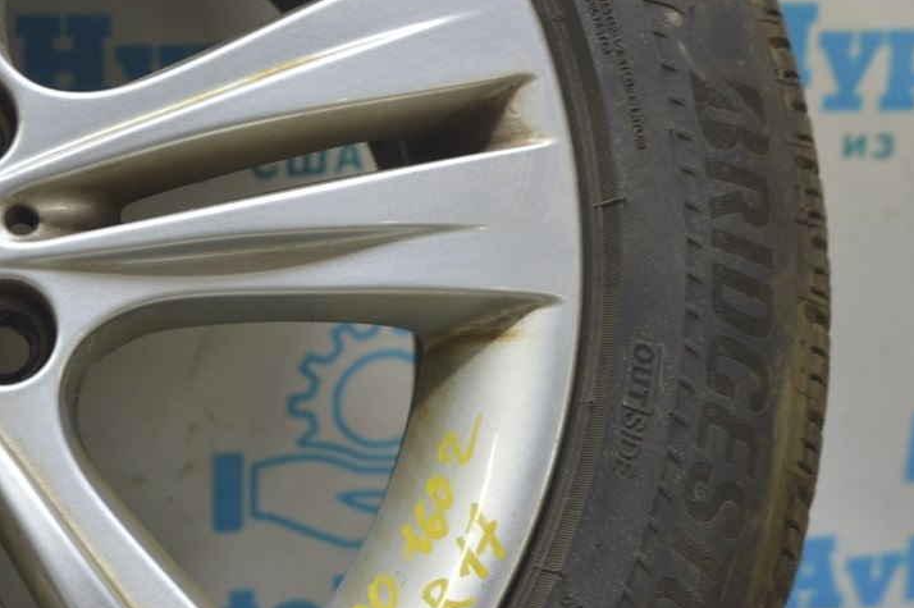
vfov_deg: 13.8
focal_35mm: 99
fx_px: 2512
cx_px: 306
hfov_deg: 20.6
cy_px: 177
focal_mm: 46
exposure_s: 1/20
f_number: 5.6
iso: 400
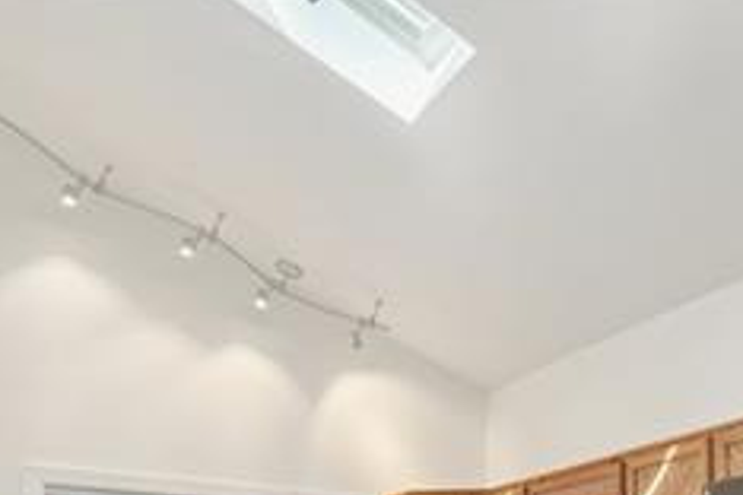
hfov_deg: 43.7
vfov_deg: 26.9
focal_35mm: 41
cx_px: 654
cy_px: 660
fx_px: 846
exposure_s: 1/25
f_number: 8
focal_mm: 10
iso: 400
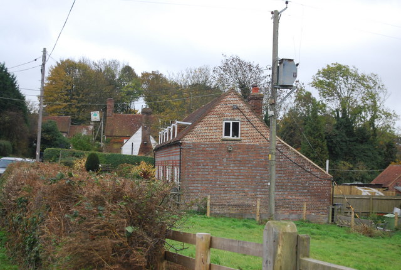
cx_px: 200
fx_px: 837
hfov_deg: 26.9
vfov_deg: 18.3
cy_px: 135
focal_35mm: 75
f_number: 5.6
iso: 800
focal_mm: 50
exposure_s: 1/500
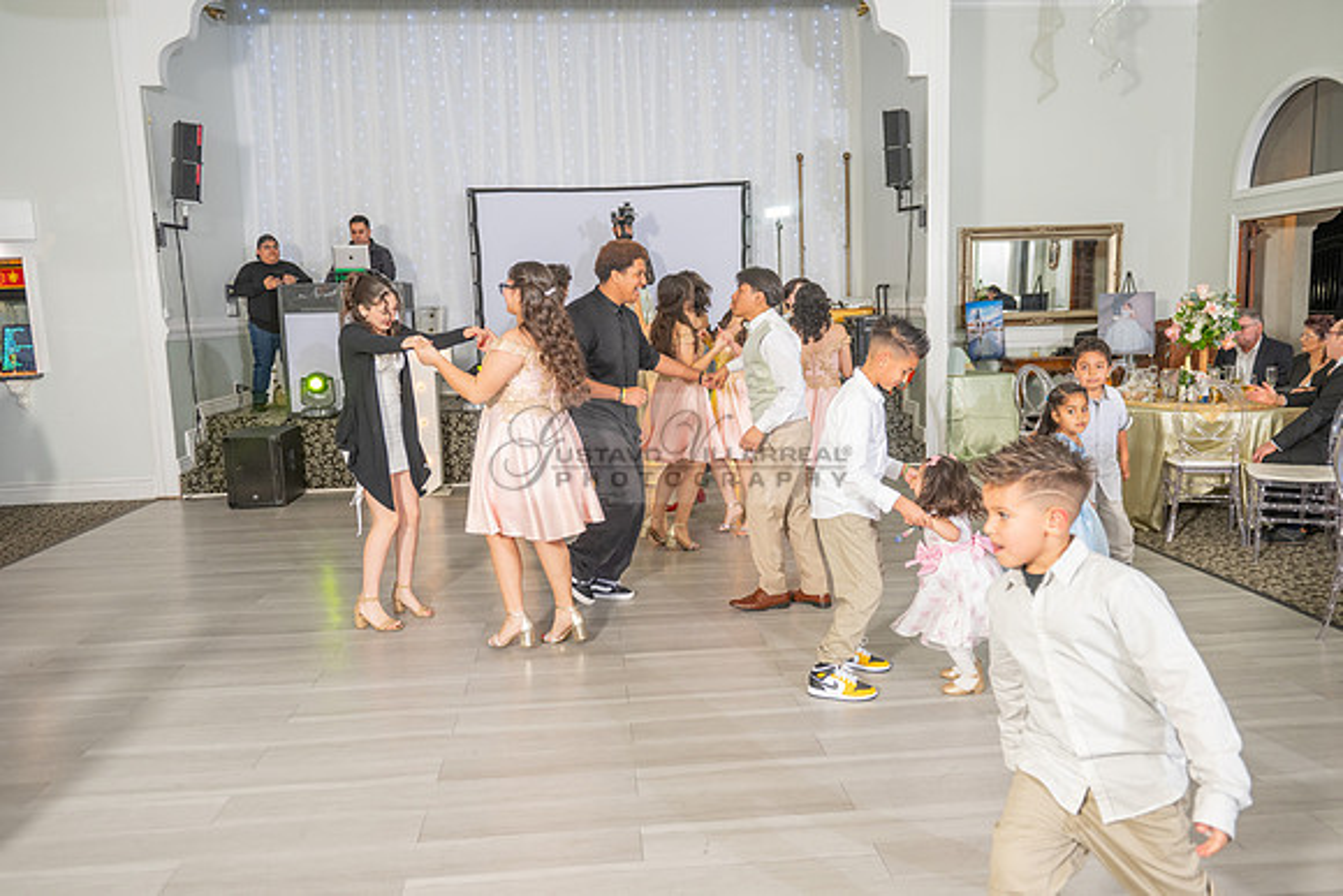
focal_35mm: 27
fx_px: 1007
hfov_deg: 67.4
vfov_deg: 48.0
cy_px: 448
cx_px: 672
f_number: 3.5
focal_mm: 27
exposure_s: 1/160
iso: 500
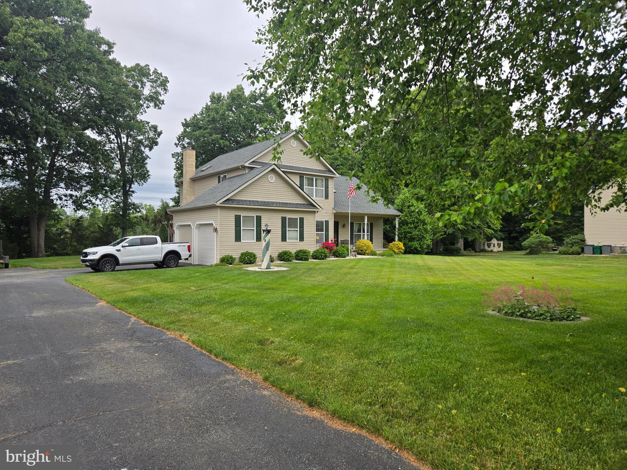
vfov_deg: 58.9
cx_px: 314
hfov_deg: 73.9
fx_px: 417
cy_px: 235
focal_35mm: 23
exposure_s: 1/1461
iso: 25
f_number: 1.8
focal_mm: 5.4
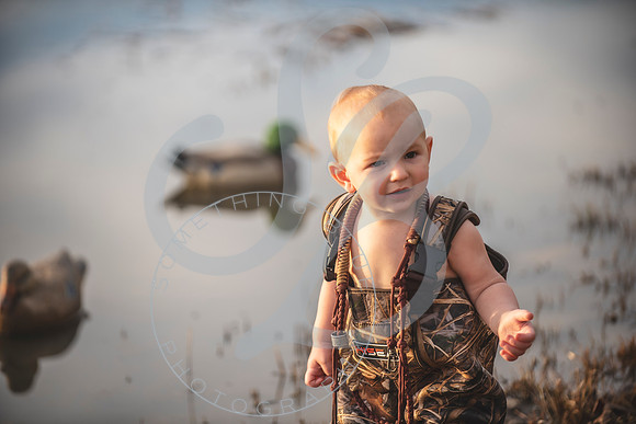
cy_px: 212
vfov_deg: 8.9
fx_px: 2739
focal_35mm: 155
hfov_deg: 13.2
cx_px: 318
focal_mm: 155
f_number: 2.8
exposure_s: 1/400
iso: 100
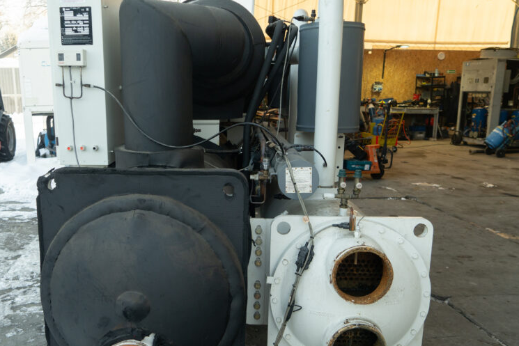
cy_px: 192
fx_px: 476
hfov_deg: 56.6
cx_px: 199
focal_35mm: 33
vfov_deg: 39.9
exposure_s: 1/160
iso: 500
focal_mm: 24
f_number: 4
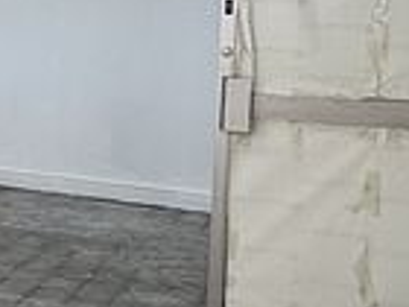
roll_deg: +0.4
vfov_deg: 18.3
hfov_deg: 19.1
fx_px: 945
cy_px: 61
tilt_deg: -3.3
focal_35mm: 80
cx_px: -310
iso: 80
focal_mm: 2.22
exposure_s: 1/100
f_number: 2.2
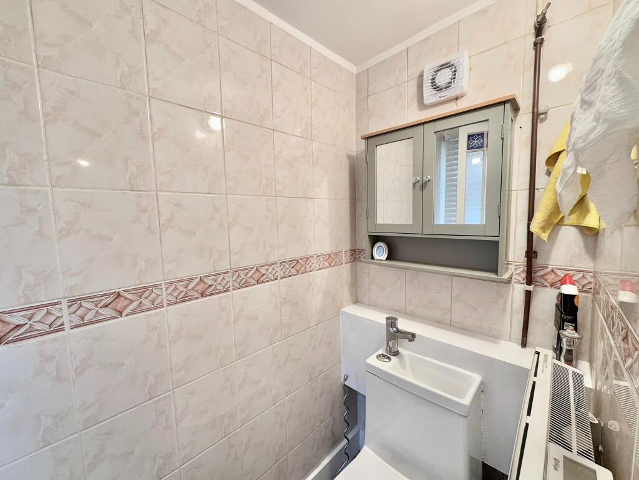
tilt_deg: -5.4
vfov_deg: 85.7
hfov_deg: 102.1
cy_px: 240
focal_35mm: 14
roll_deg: +0.5
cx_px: 320
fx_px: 258
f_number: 2.2
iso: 160
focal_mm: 2.22
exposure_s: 1/100
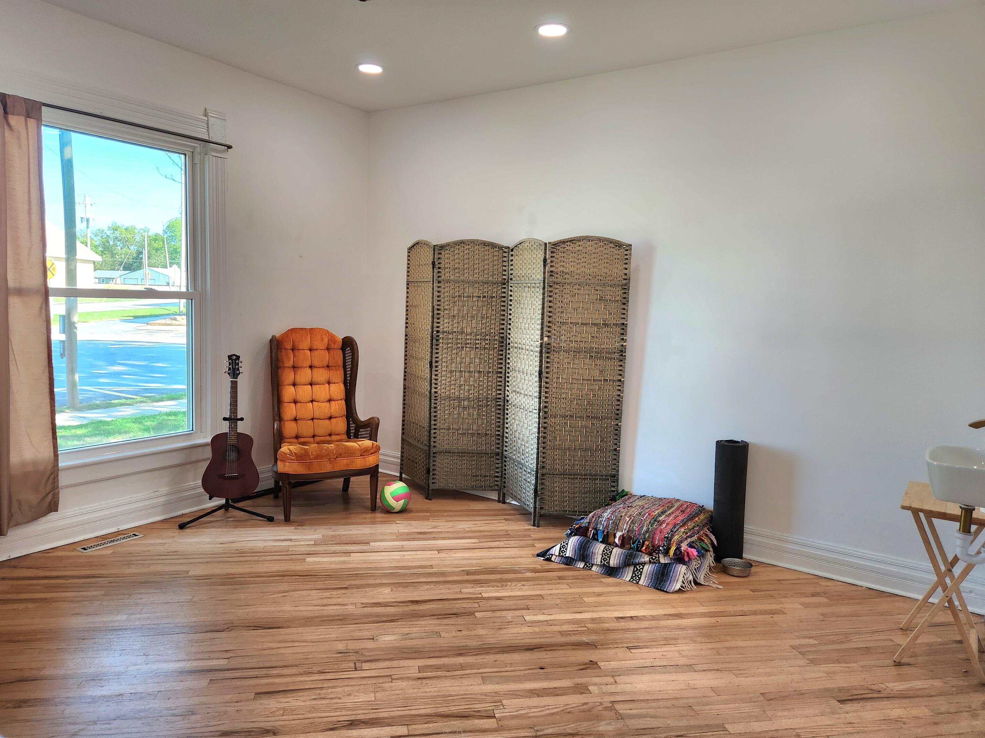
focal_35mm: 24
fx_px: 683
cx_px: 471
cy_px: 374
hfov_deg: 71.6
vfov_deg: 56.8
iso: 160
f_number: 1.8
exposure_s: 1/120
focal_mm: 5.4
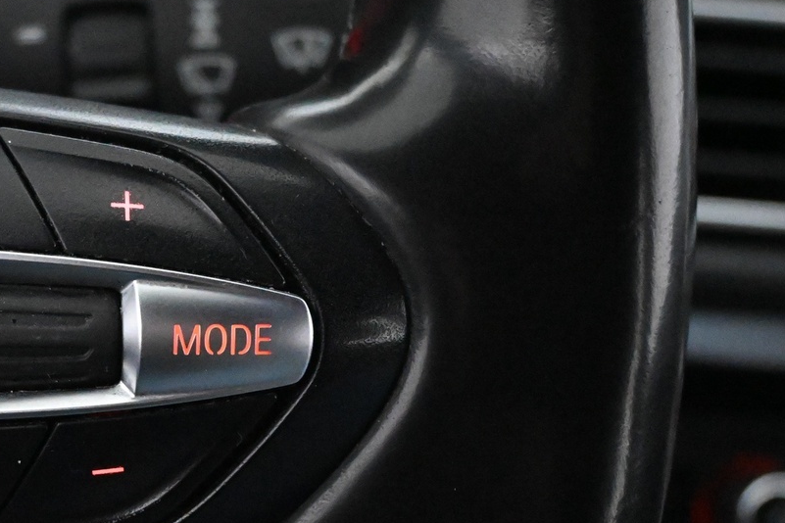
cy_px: 342
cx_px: 46
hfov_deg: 22.4
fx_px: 1919
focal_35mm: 88
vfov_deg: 15.5
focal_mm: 29
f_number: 4.8
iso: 12800
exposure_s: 1/50
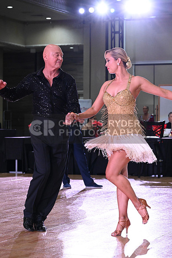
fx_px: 752
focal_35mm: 105
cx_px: 86
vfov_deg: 19.5
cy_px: 129
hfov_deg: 13.0
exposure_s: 1/320
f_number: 6.3
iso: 5000
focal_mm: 105
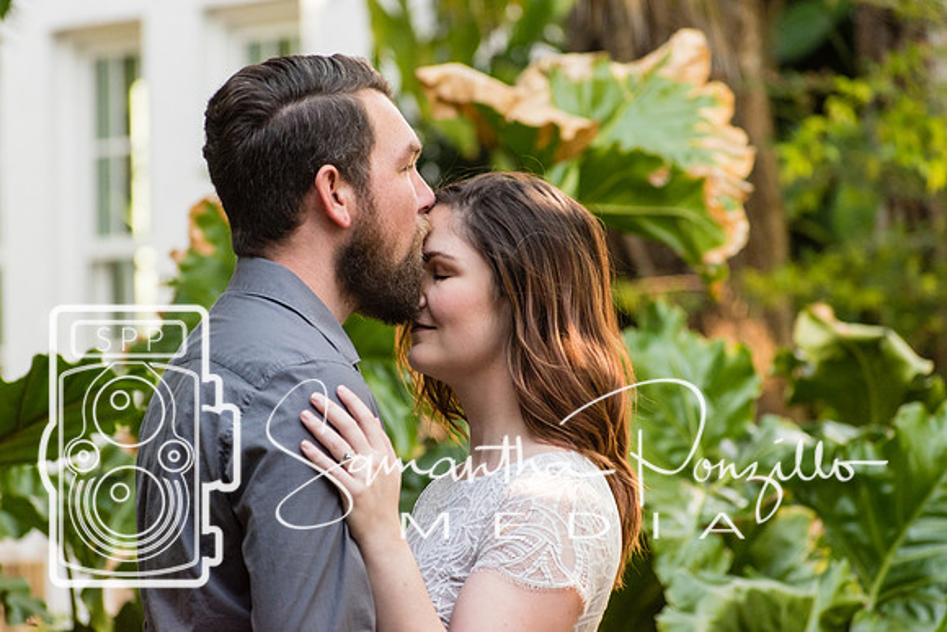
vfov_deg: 4.2
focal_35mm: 324
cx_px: 481
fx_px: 8531
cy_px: 316
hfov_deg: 6.4
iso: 800
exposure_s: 1/500
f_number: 5.3
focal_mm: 210
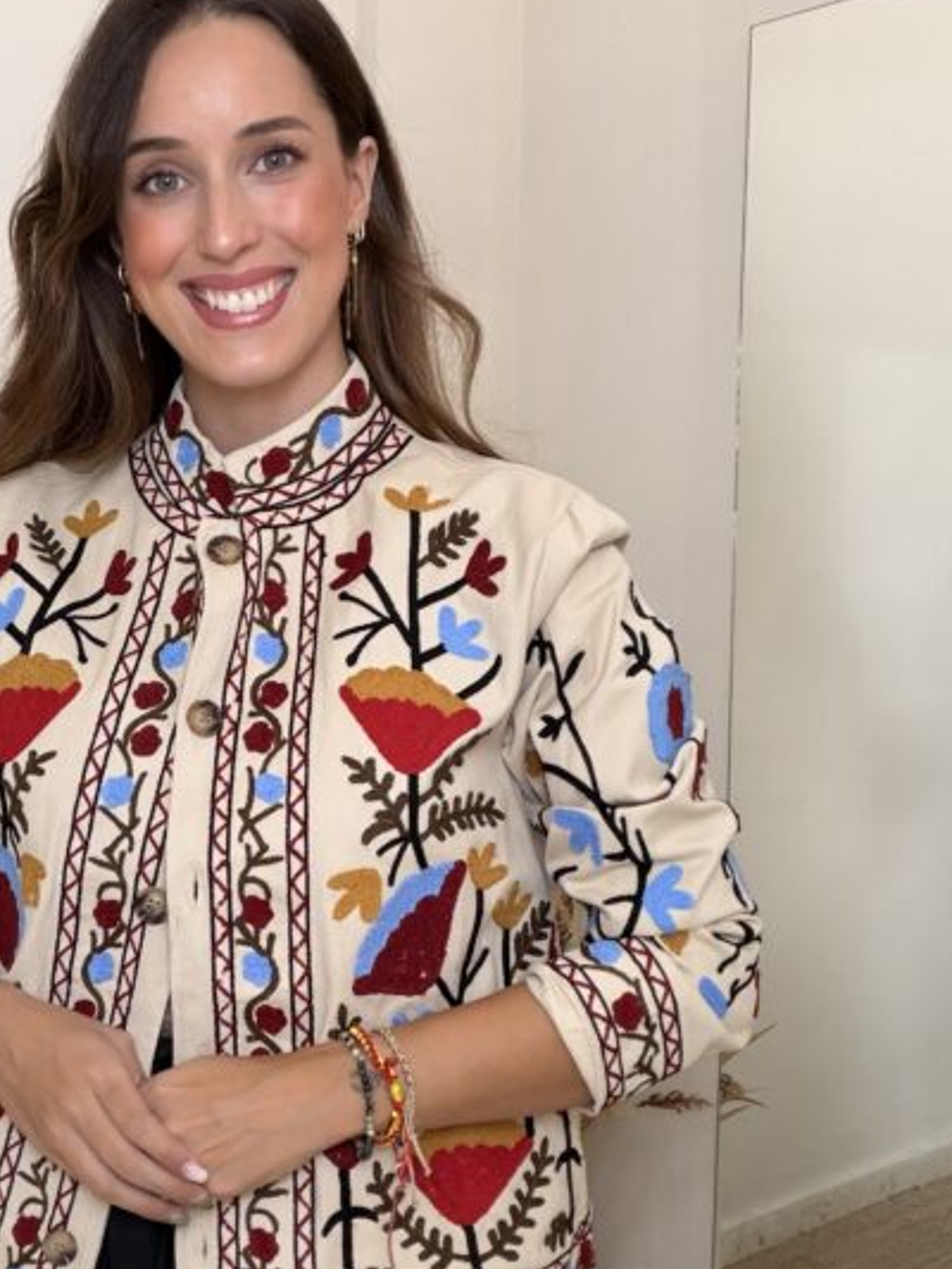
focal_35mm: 45
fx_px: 1649
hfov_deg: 31.8
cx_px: 293
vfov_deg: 41.9
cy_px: 767
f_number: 1.9
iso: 125
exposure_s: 1/60
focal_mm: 2.71
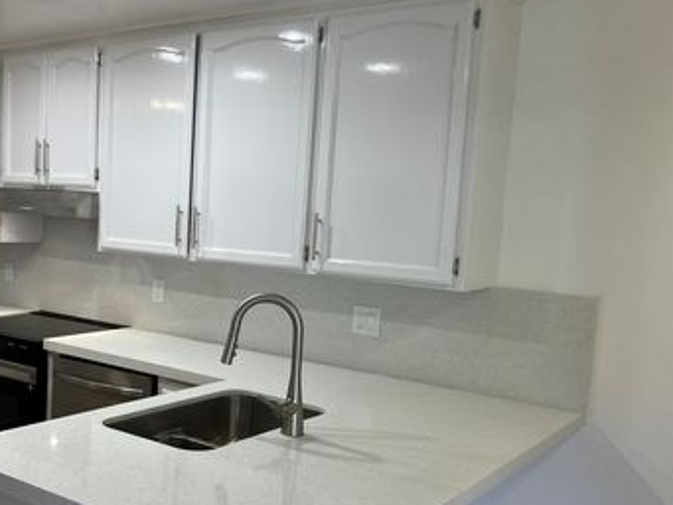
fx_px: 797
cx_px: 186
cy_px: 313
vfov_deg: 35.0
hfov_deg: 44.5
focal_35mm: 41
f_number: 1.8
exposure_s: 1/120
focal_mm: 3.99
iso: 80
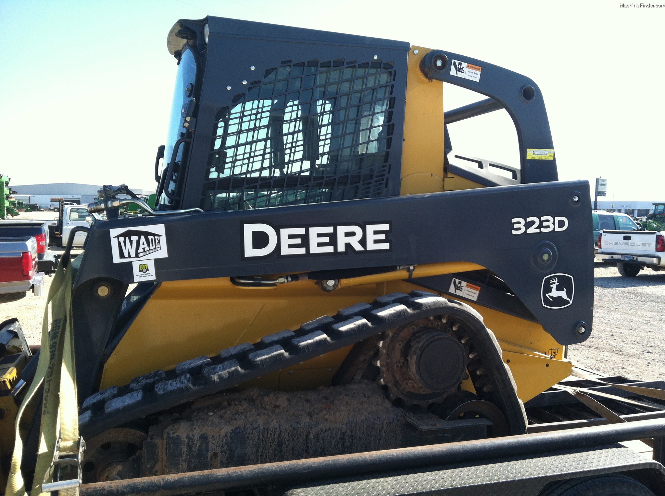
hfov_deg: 52.7
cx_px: 332
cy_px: 248
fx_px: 671
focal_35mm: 35
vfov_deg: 40.6
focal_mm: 3.85
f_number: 2.8
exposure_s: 1/526
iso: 80
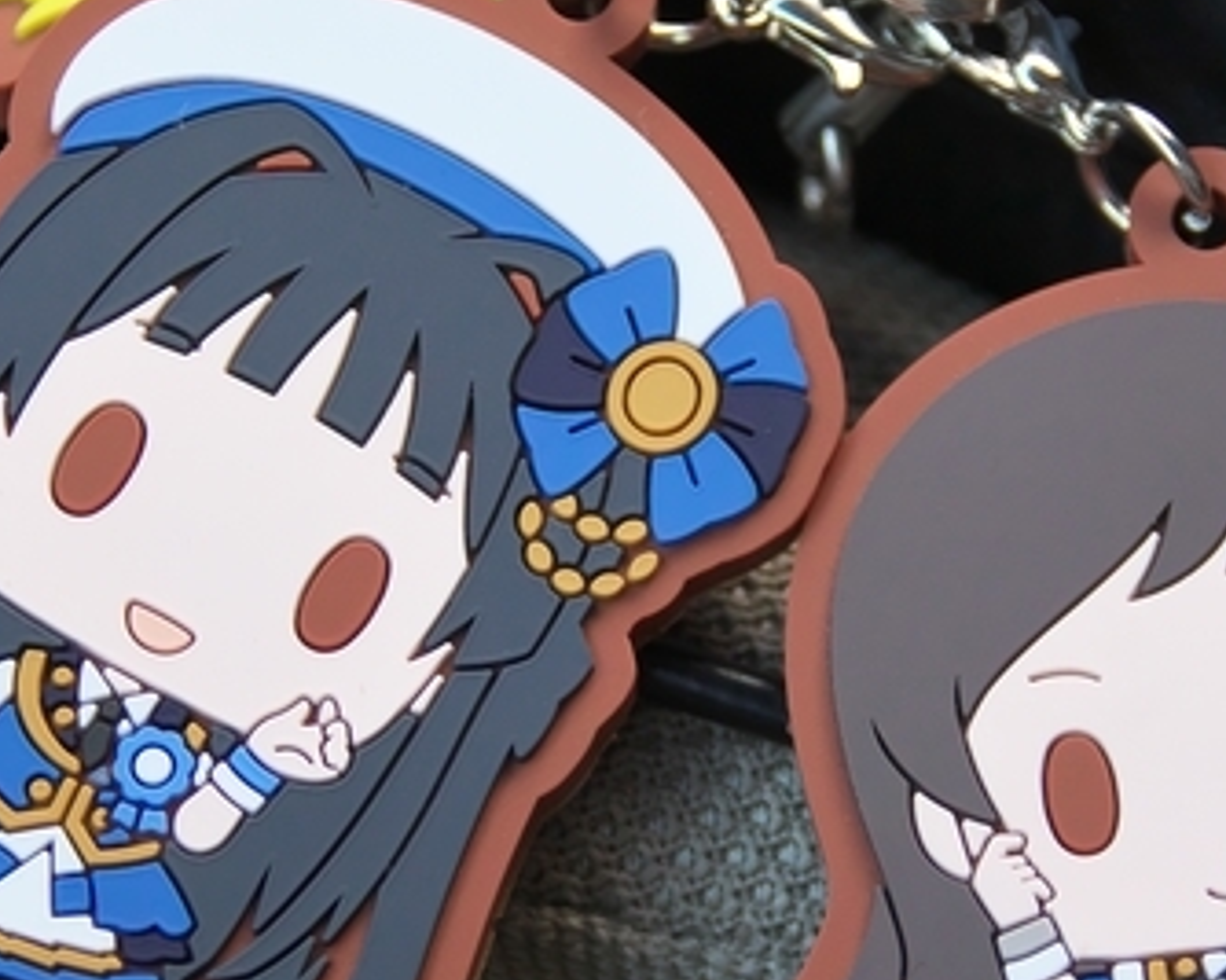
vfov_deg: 7.9
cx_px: 797
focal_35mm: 194
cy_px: 527
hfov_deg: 9.9
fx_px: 7053
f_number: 4.5
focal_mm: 45
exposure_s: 1/250
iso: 640
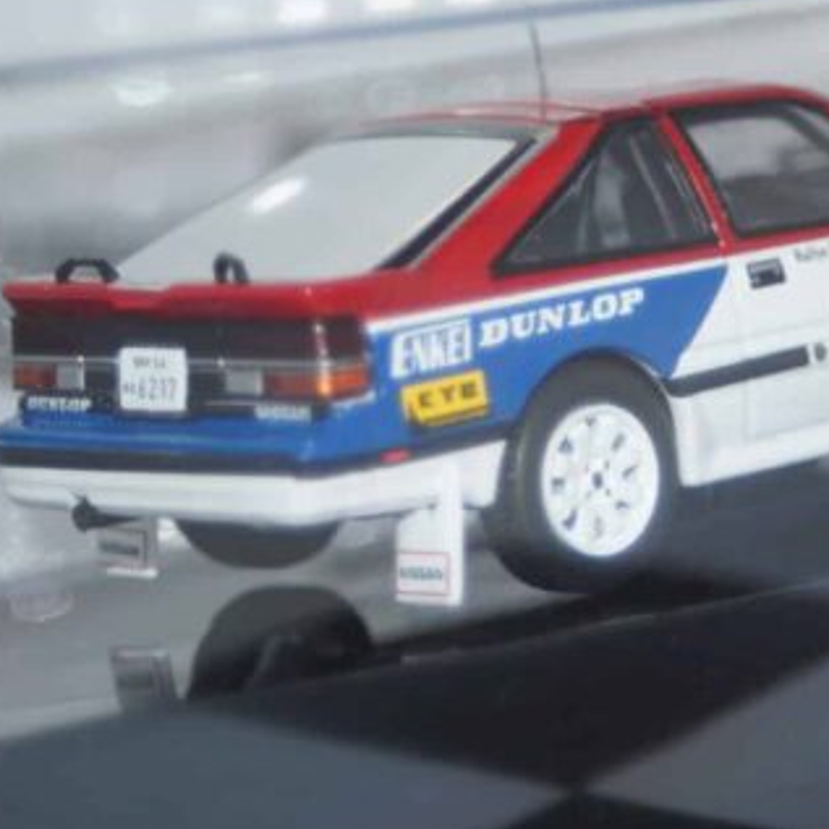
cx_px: 620
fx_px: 4579
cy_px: 364
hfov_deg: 10.3
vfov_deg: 10.3
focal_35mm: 169
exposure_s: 1/160
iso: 320
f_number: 5.6
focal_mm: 70
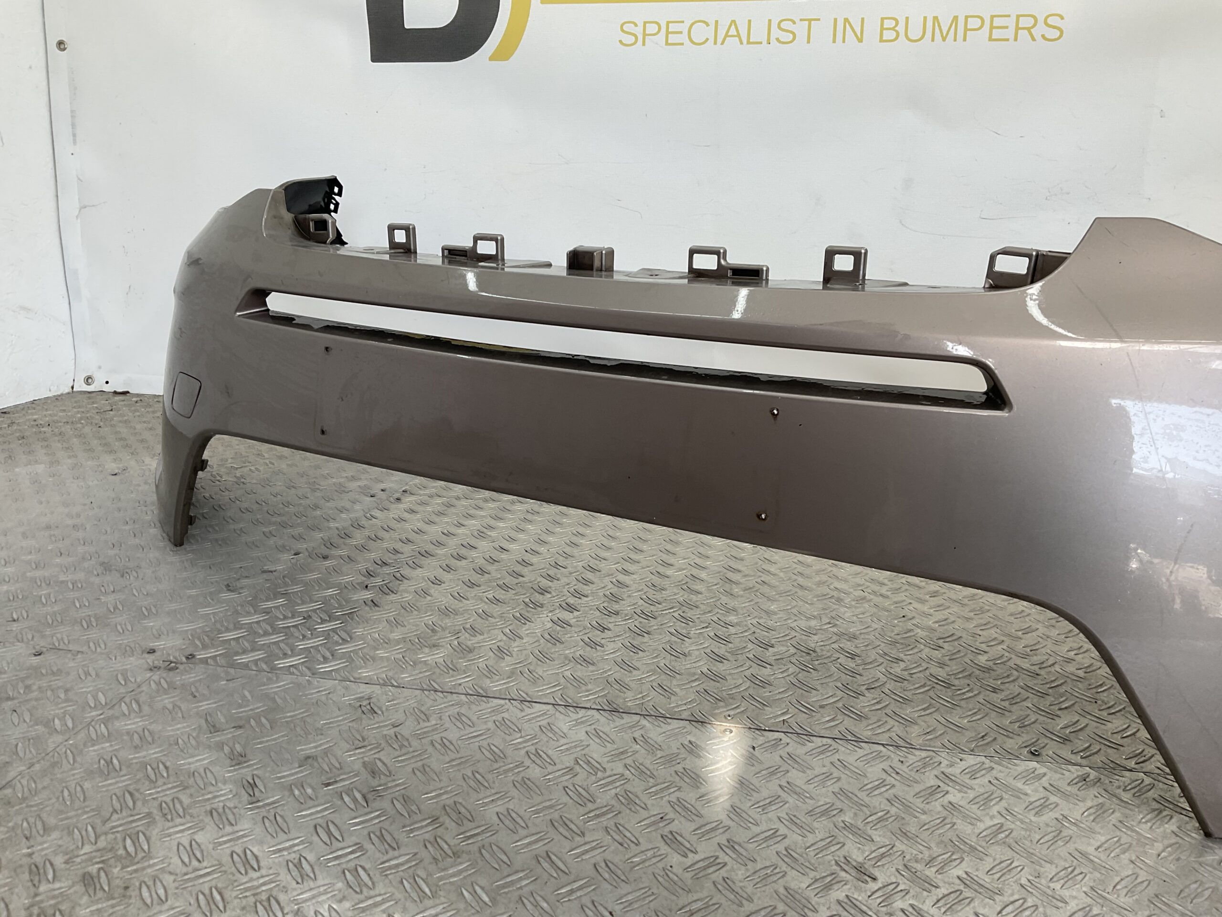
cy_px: 458
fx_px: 1024
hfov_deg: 61.7
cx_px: 611
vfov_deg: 48.2
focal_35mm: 29
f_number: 1.8
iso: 16
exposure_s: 1/158
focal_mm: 3
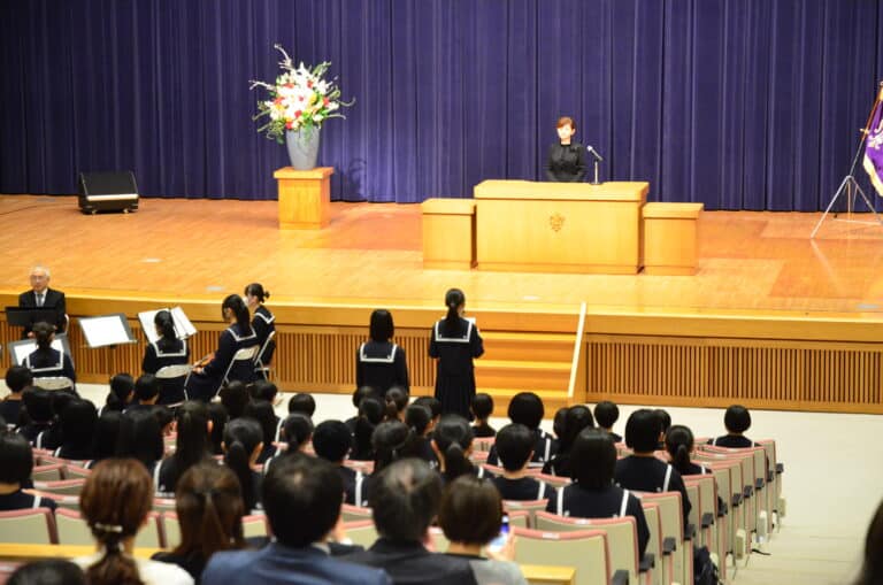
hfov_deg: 19.5
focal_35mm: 105
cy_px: 292
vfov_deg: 13.0
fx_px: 2571
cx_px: 442
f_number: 4.5
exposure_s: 1/60
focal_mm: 70
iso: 3200
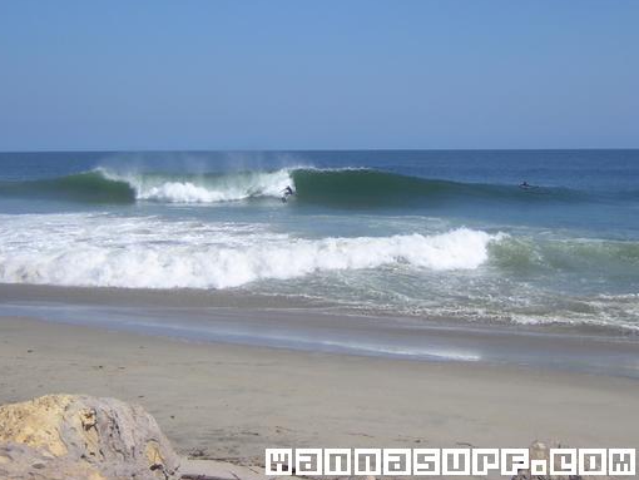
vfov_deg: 20.7
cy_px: 233
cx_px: 311
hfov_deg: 27.4
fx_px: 1311
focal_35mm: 71
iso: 100
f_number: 3.5
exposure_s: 1/1033
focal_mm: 8.6
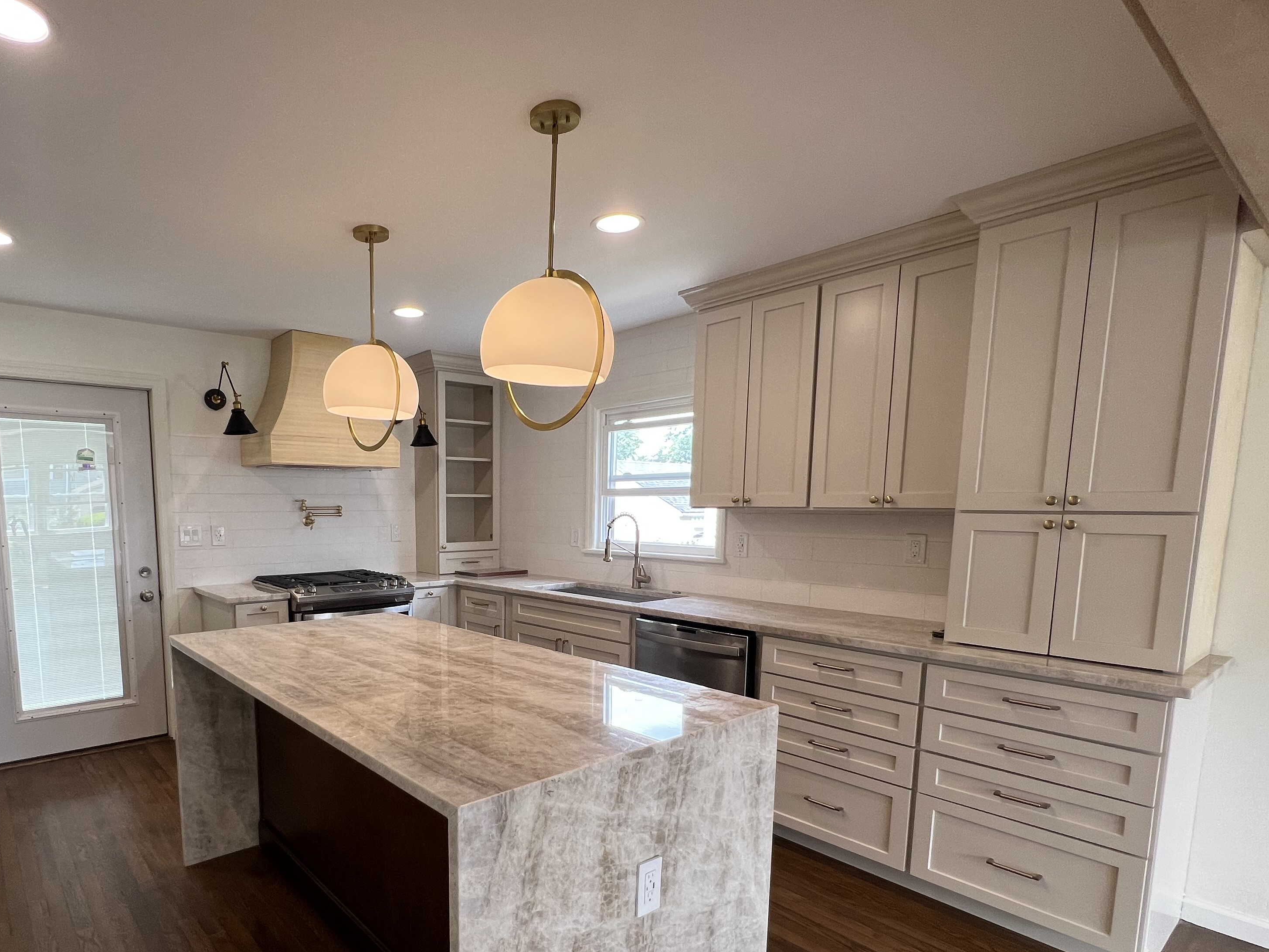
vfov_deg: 70.4
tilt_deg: -7.6
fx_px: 660
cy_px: 596
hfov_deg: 86.3
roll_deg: +0.0
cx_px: 489
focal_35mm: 18
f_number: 1.8
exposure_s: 1/120
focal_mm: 1.57
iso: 80
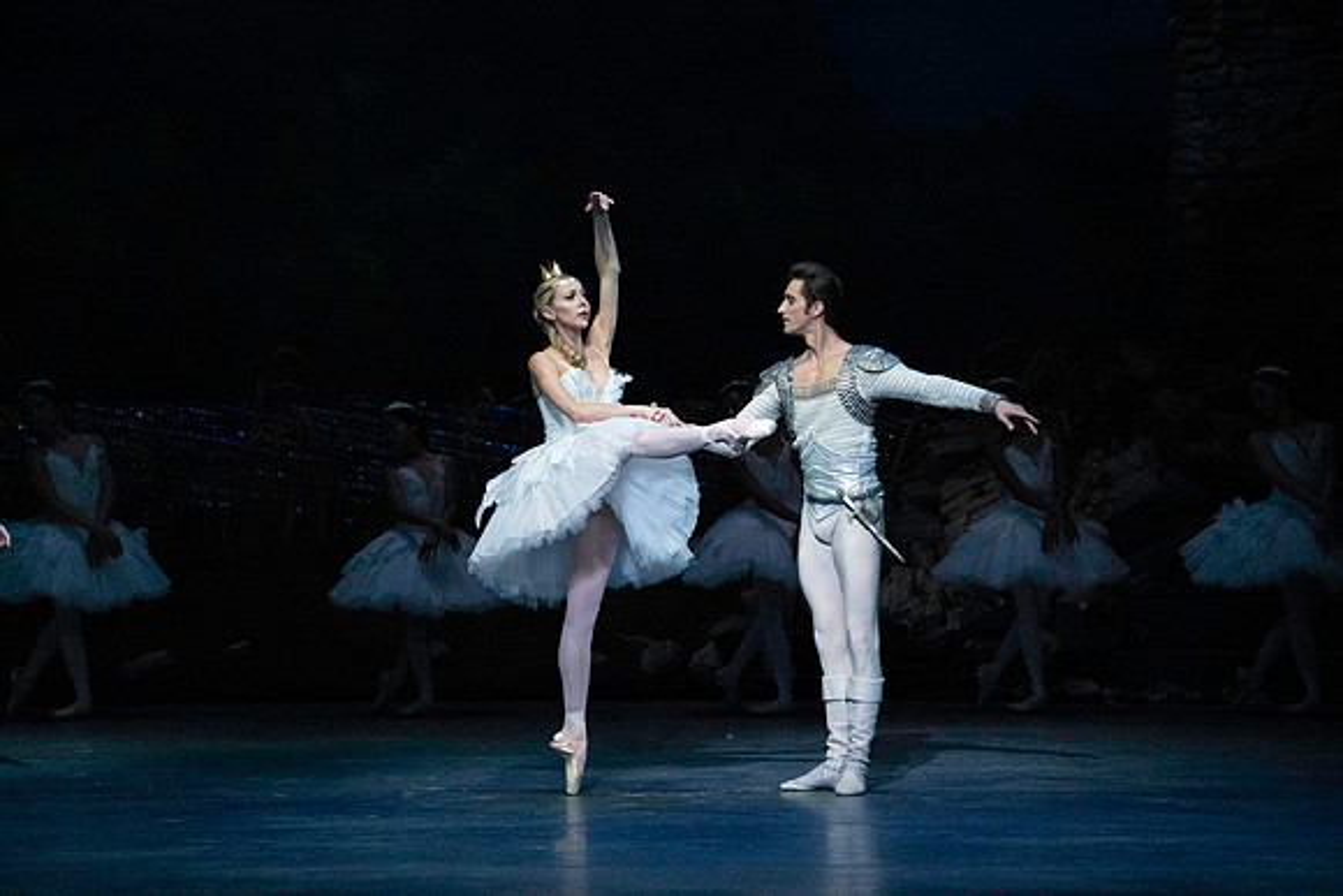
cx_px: 672
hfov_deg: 10.3
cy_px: 448
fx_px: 7463
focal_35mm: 200
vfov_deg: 6.9
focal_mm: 200
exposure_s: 1/400
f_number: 5
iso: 25600
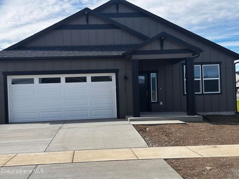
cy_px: 90
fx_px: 331
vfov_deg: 30.3
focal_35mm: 48
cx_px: 120
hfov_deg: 39.7
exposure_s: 1/2890
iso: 64
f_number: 1.78
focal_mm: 6.86
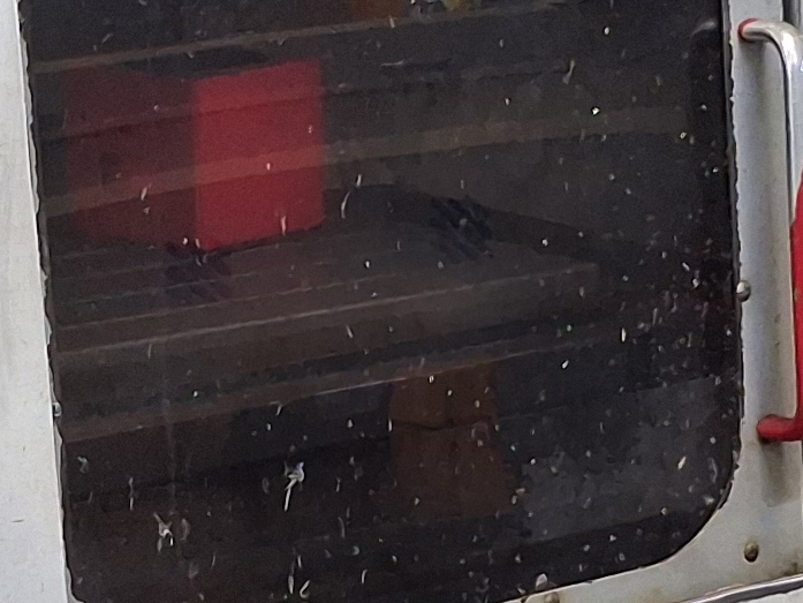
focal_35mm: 158
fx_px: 3666
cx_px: 431
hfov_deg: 12.5
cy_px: 377
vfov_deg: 9.4
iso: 500
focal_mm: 4
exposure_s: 1/30
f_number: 1.8
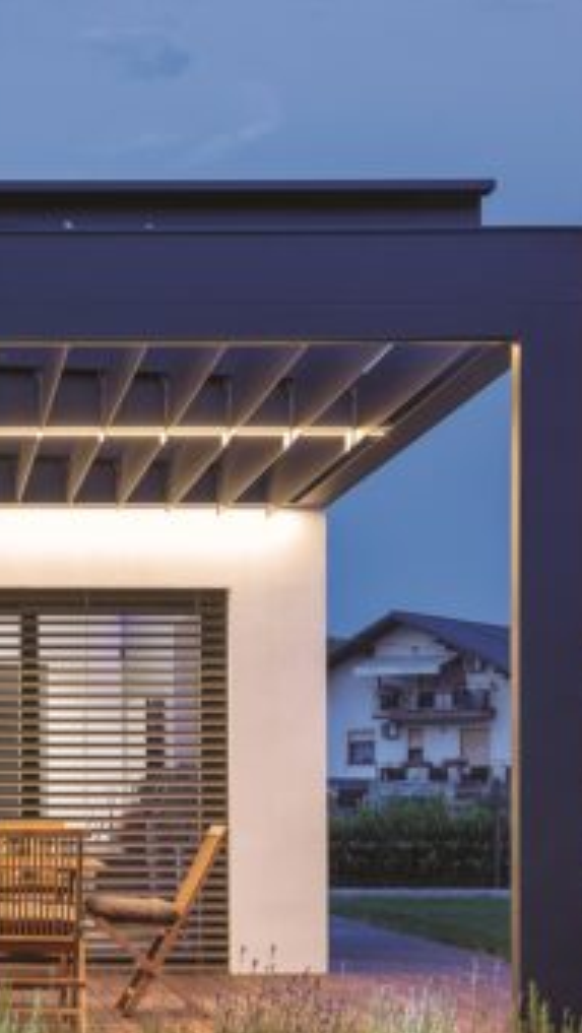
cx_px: -123
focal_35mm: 73
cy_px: 626
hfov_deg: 15.9
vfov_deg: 28.9
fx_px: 2000
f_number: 5.6
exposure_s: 2.5
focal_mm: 35
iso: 100
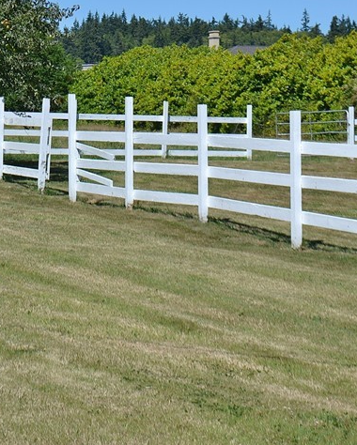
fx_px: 1530
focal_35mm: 116
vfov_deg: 16.5
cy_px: 157
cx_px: 121
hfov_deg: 13.3
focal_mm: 36
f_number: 5
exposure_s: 1/640
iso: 100
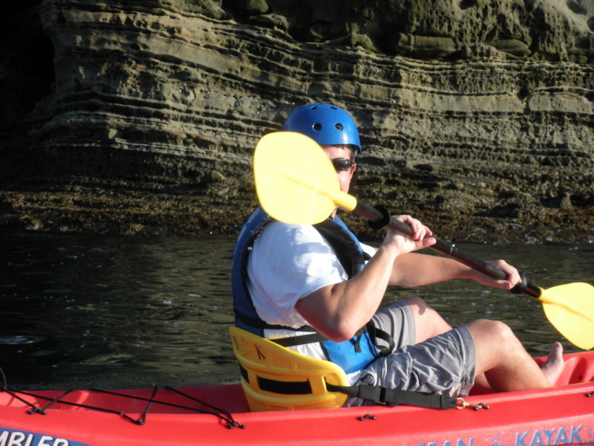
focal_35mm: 100
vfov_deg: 14.8
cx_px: 297
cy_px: 223
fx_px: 1716
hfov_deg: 19.6
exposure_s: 1/236
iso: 64
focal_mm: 17.4
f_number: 5
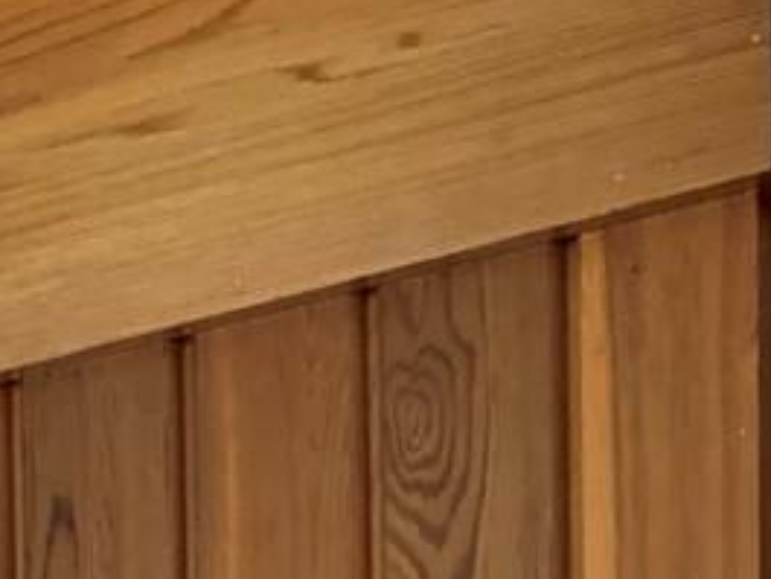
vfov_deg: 8.2
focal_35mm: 157
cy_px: 1638
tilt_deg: -1.5
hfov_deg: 12.5
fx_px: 3498
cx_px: 47
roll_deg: +1.0
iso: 250
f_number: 1.8
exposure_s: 1/60
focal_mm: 4.25
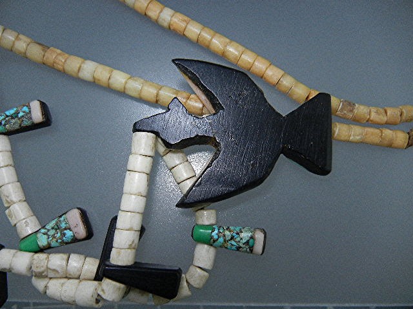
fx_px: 358
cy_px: 154
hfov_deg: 60.0
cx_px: 206
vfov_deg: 46.8
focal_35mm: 30
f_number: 7
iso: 513
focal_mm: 5.4
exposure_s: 1/30
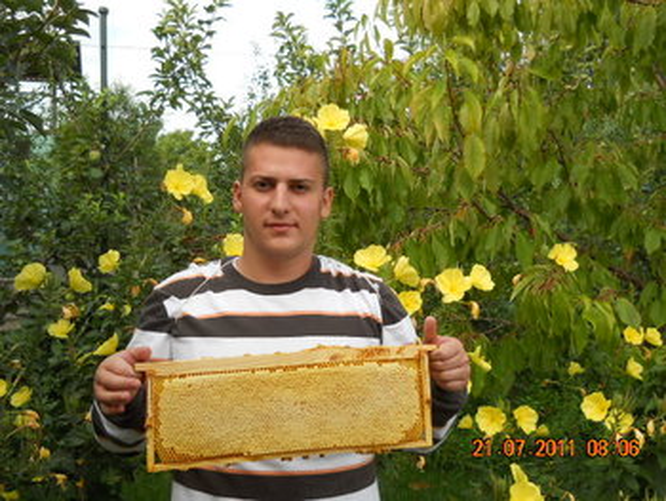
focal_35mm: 41
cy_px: 250
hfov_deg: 45.7
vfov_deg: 35.2
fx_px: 789
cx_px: 333
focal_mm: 6.72
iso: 80
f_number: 3.1
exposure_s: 1/200
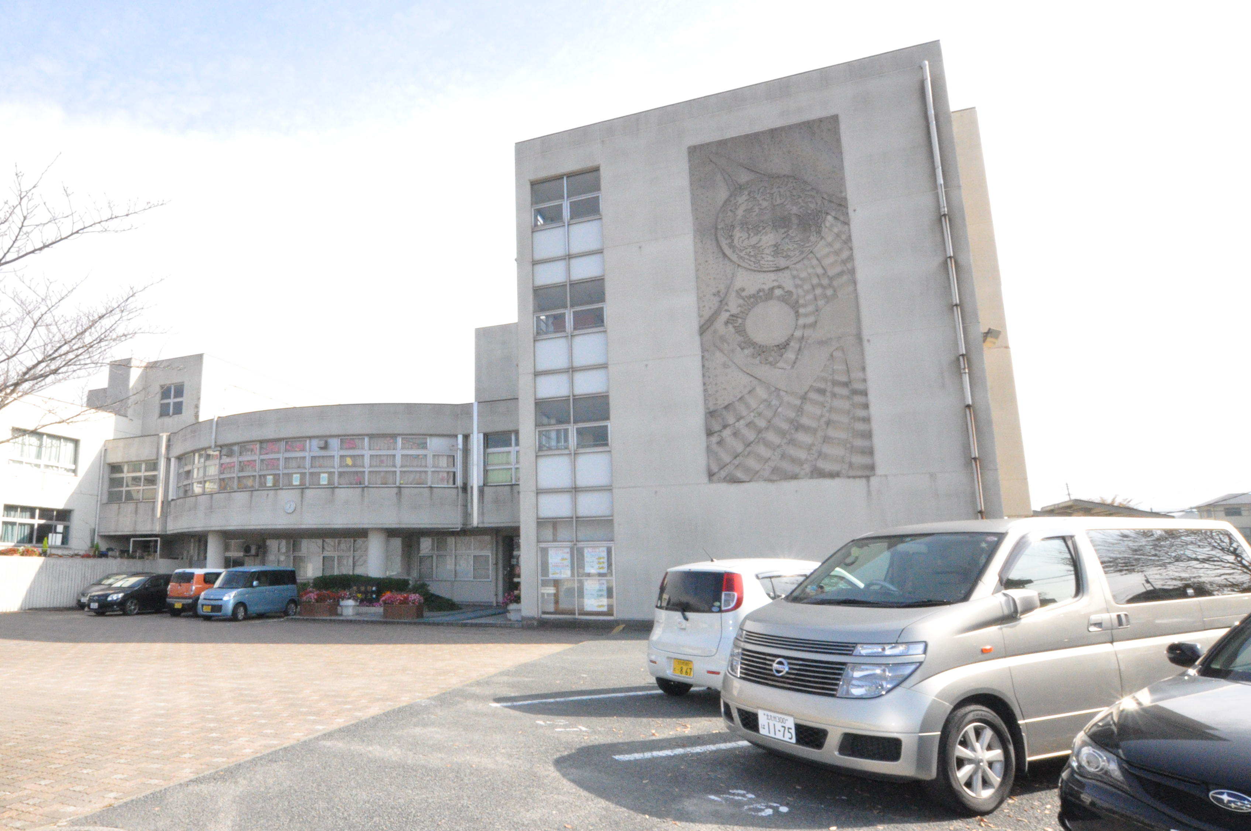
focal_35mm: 19
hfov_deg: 85.1
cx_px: 461
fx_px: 659
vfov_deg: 64.4
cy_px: 435
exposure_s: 1/200
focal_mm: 10
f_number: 22
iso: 3200
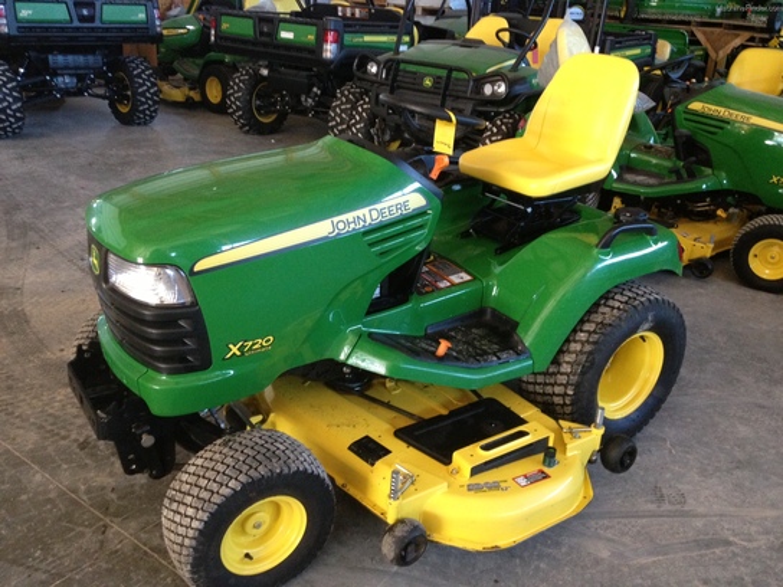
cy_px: 294
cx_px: 392
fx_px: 792
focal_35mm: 35
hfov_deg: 52.6
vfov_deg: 40.7
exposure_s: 1/20
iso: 250
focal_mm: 4.28
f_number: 2.4
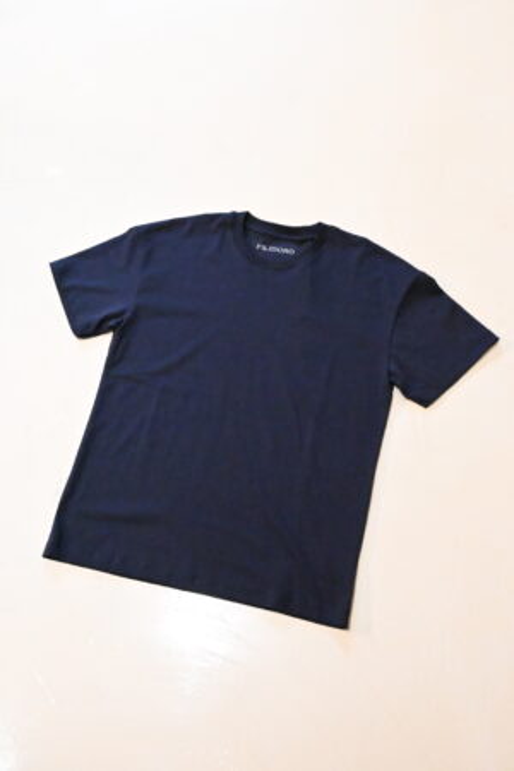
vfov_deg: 50.4
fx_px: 819
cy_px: 386
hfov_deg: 34.8
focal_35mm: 38
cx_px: 257
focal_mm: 25.5
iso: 16000
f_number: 10
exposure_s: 1/160
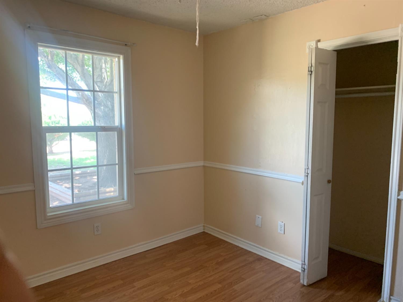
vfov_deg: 53.0
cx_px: 202
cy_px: 151
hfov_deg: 67.3
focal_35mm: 26
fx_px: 303
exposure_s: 1/60
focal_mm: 4.25
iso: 160
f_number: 1.8
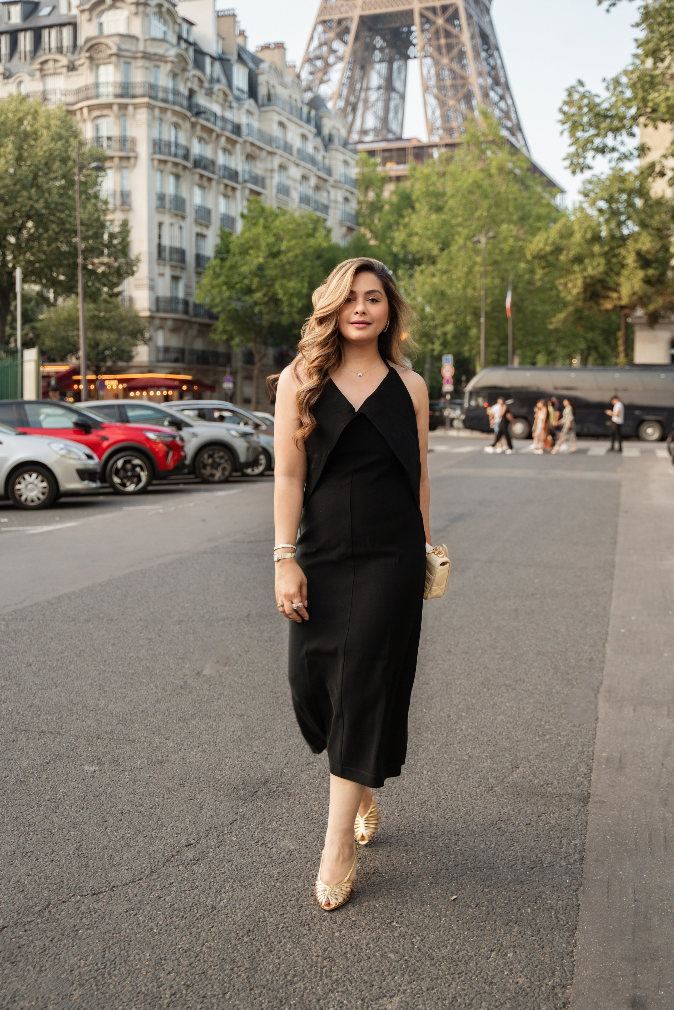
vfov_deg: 50.7
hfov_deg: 35.1
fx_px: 1067
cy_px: 505
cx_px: 337
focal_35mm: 38
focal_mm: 38
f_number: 2.8
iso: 125
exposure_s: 1/160
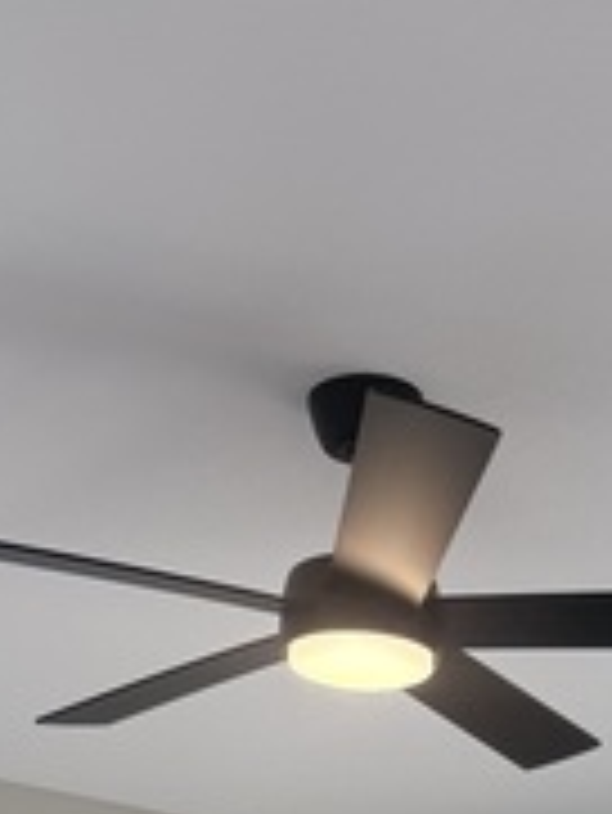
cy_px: 1331
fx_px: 2001
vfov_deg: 19.1
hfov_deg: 17.3
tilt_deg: +0.3
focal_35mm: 85
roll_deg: +0.5
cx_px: 477
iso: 100
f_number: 1.78
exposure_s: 1/567
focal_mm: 6.76
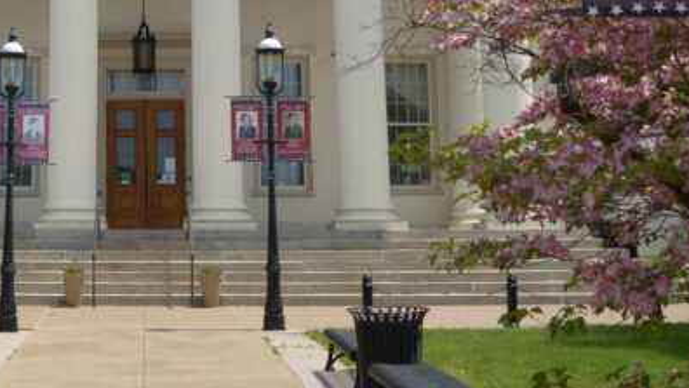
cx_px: 122
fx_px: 1334
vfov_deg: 15.8
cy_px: -108
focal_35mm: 73
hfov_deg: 28.3
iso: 180
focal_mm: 18
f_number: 3.5
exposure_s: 1/2000
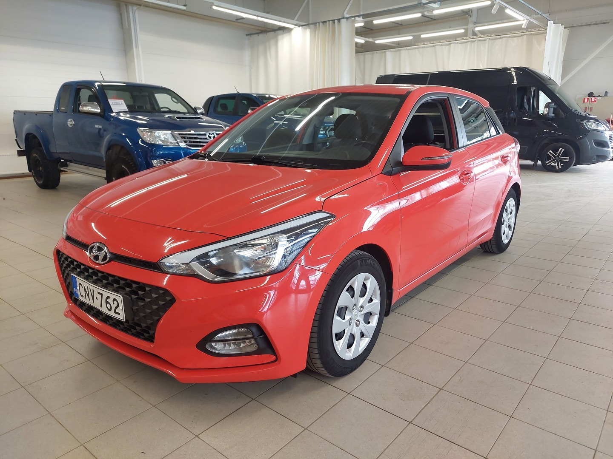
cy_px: 230
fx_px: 443
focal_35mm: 25
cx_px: 306
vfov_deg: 54.9
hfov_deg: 69.4
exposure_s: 1/100
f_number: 1.8
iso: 125
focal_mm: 5.23
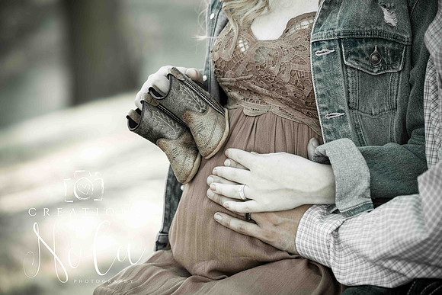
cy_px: 148
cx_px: 221
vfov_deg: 8.9
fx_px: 1903
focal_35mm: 155
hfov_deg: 13.2
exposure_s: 1/400
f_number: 5.6
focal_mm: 155
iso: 500
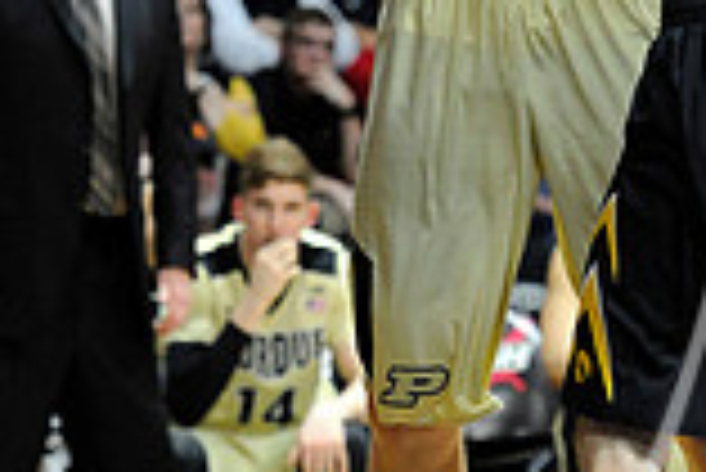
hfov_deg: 5.9
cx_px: 533
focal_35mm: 350
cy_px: -67
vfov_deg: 3.9
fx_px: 6870
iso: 3200
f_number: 3.2
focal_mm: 122
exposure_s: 1/800
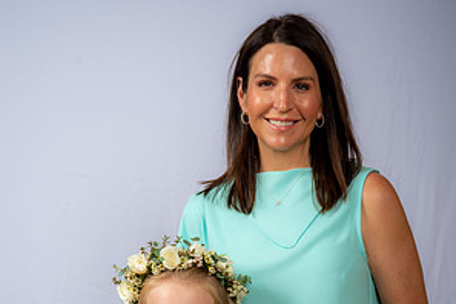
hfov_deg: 20.4
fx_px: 1267
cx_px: 228
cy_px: 273
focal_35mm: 100
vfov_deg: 13.6
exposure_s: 1/160
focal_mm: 66
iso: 250
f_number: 6.3
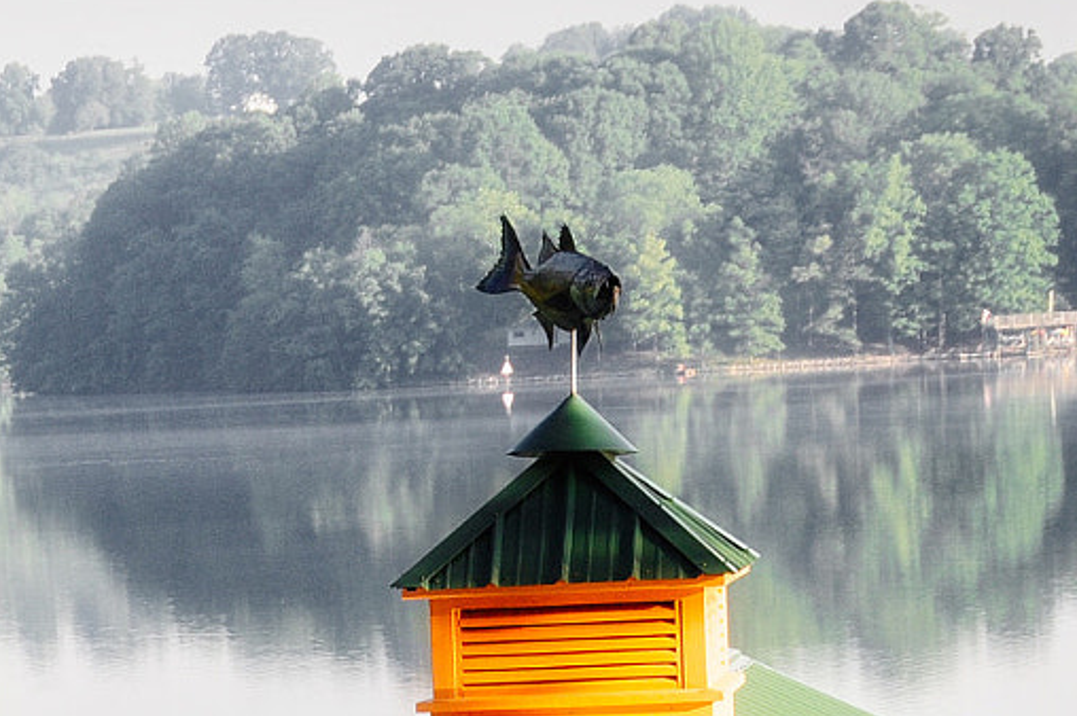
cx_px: -178
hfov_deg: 8.6
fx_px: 7056
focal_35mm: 236
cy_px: 944
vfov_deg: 5.8
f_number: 8
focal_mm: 50
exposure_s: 1/250
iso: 400
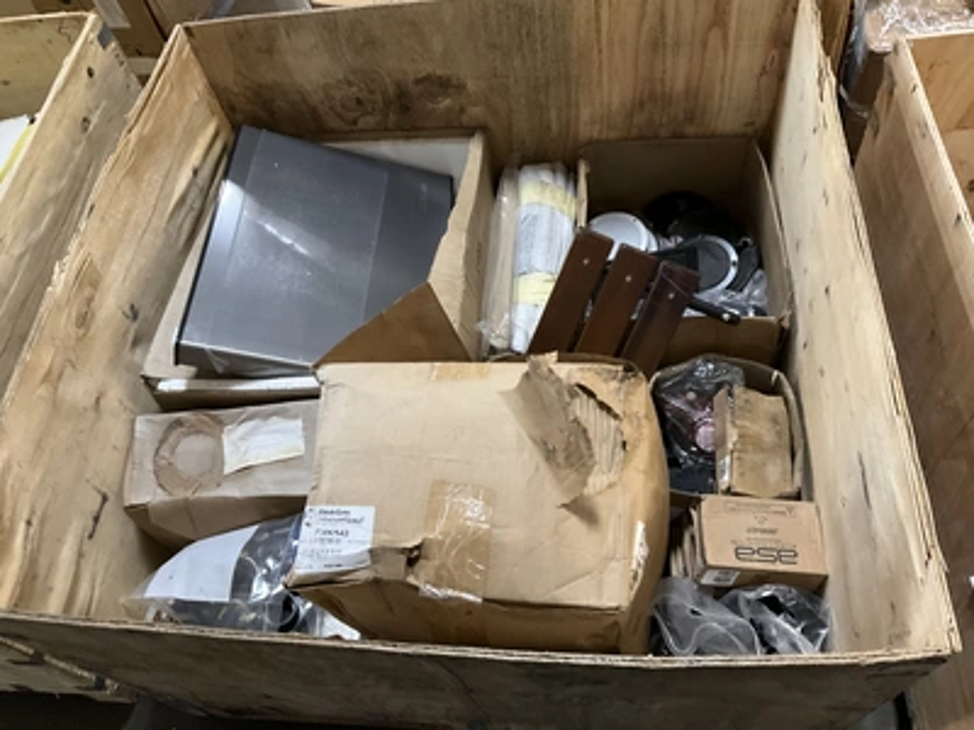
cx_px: 487
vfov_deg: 48.2
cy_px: 365
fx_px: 816
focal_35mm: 29
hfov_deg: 61.7
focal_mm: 3
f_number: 1.8
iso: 250
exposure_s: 1/30
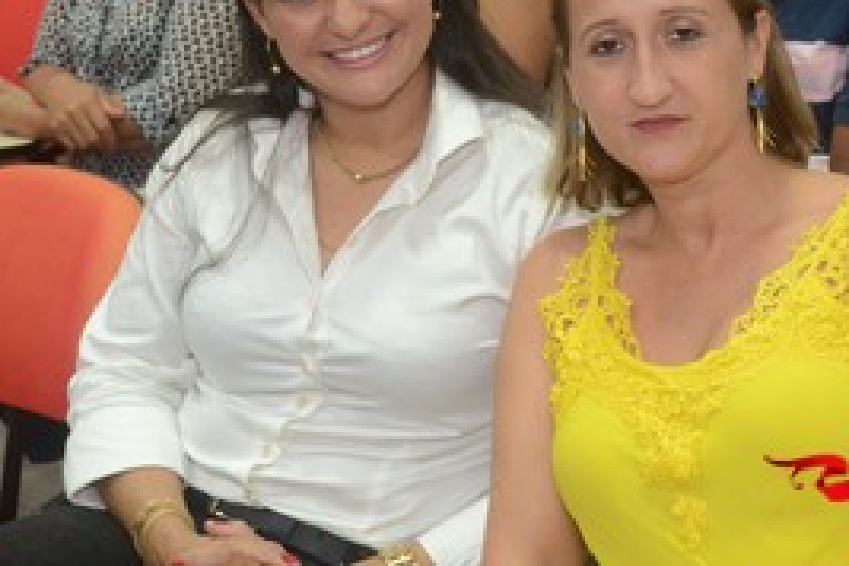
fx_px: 2382
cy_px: 178
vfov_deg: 13.5
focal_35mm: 101
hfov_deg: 20.2
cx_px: 483
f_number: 4.5
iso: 1600
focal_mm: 40
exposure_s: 1/80
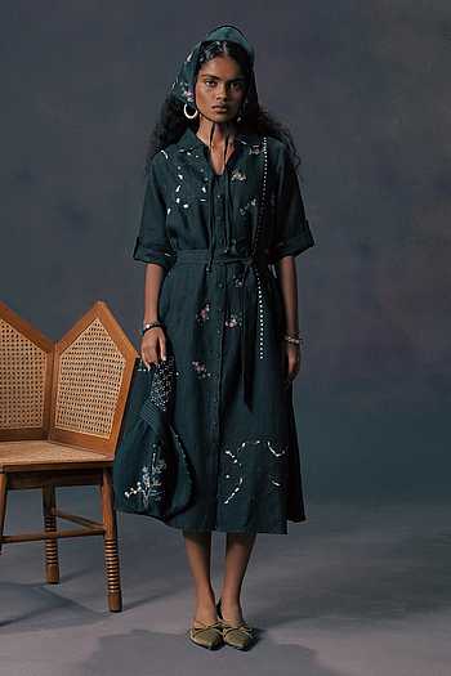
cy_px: 338
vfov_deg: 37.5
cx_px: 226
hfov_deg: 25.5
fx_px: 996
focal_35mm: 53
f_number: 6.4
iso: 2000
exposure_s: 1/125
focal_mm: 35
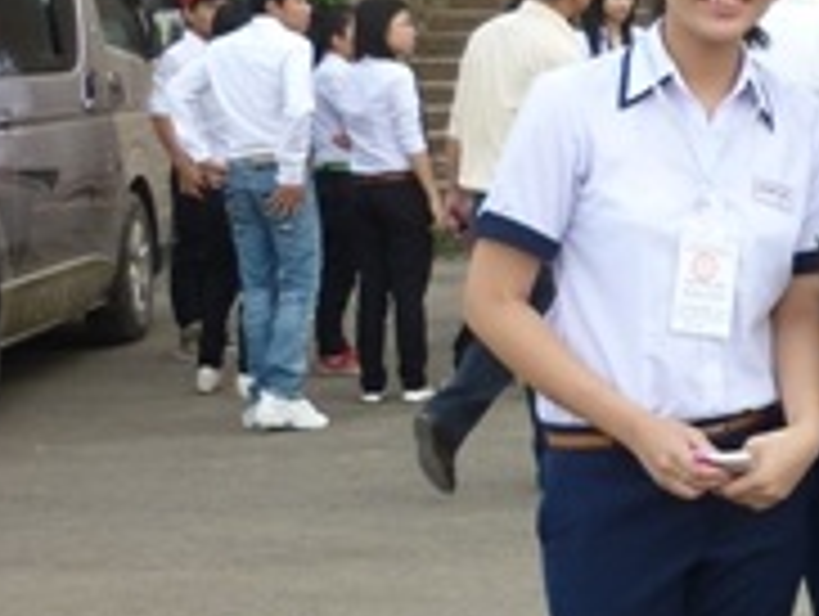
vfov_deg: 12.8
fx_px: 2748
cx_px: 1296
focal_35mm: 116
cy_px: 144
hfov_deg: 15.4
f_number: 2.8
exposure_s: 1/160
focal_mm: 5.5
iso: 80
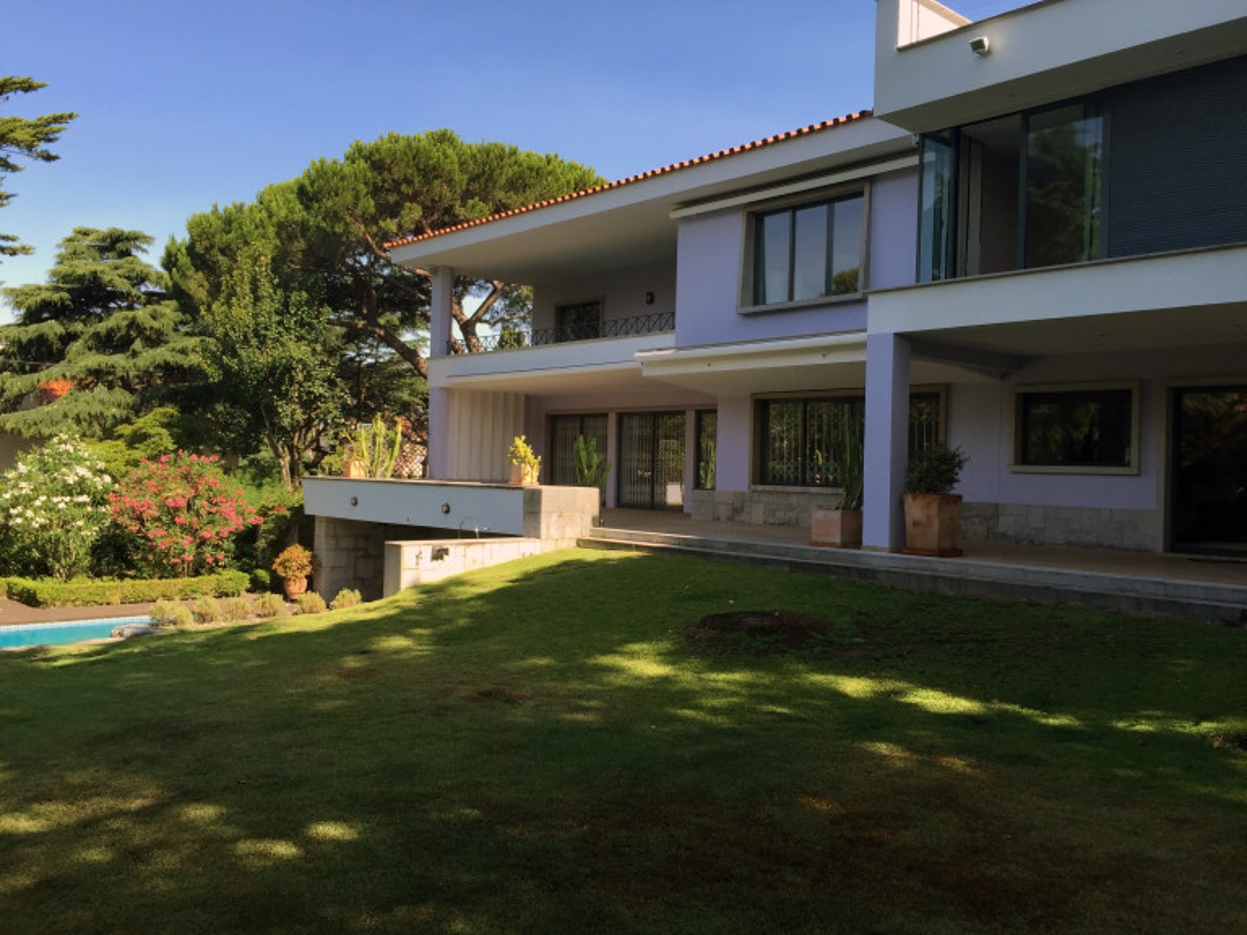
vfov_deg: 48.2
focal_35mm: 29
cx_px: 624
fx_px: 1045
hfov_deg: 61.7
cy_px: 468
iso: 32
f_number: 2.2
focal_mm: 4.15
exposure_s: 1/860
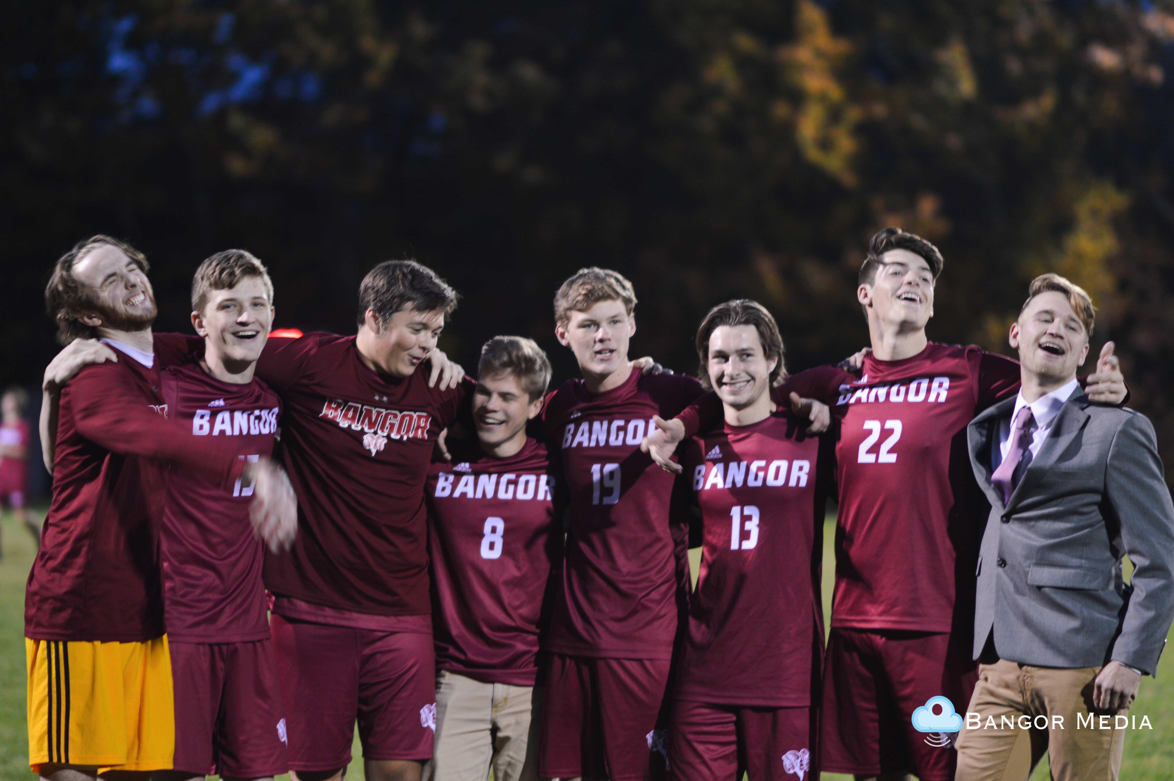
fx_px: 4154
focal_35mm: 128
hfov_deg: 16.1
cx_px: 587
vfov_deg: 10.7
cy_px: 390
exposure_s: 1/60
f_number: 1.4
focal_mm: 85
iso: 100
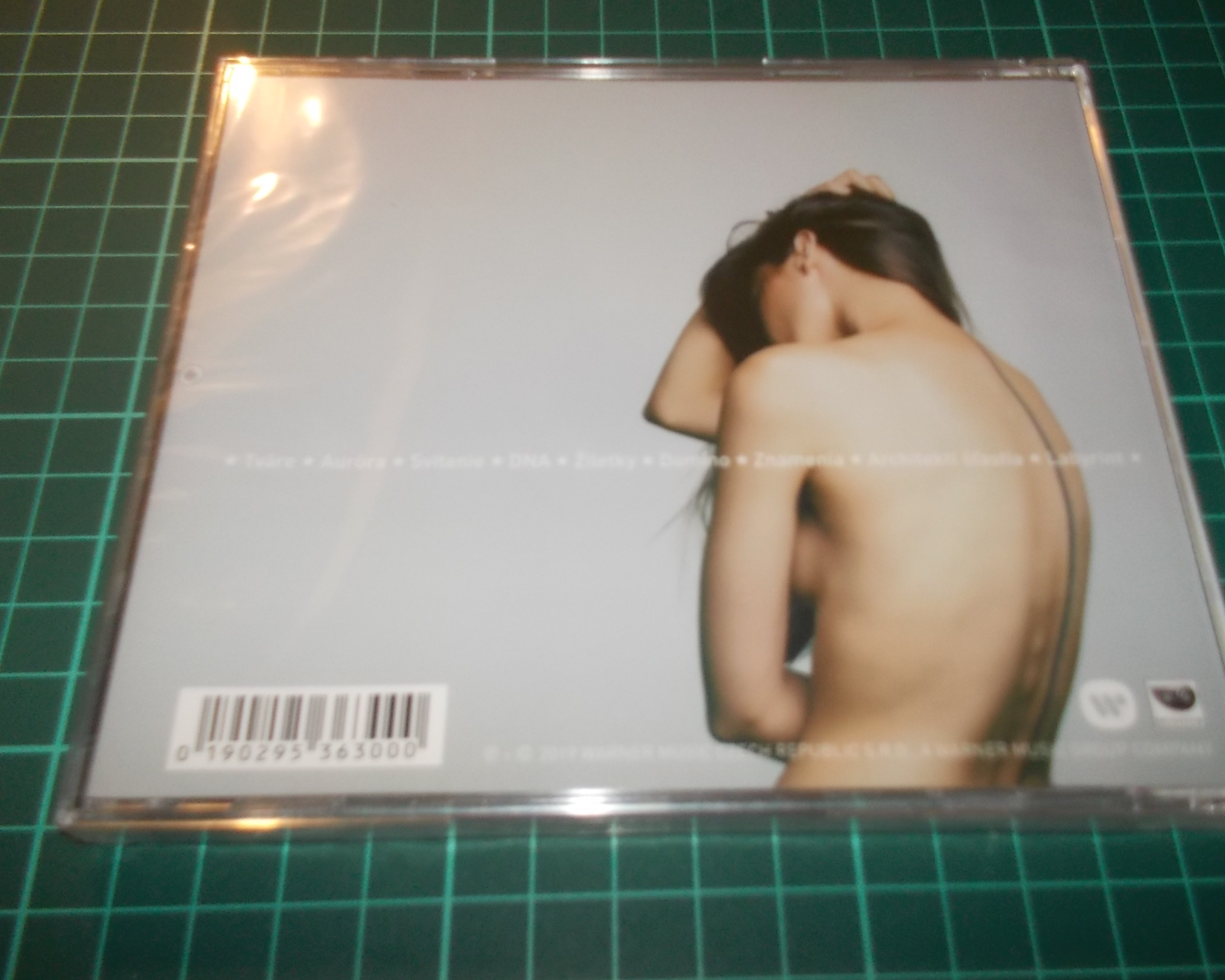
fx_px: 1124
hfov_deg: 57.1
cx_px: 658
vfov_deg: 47.1
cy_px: 496
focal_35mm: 31
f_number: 3.3
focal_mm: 4.1
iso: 200
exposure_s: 1/30
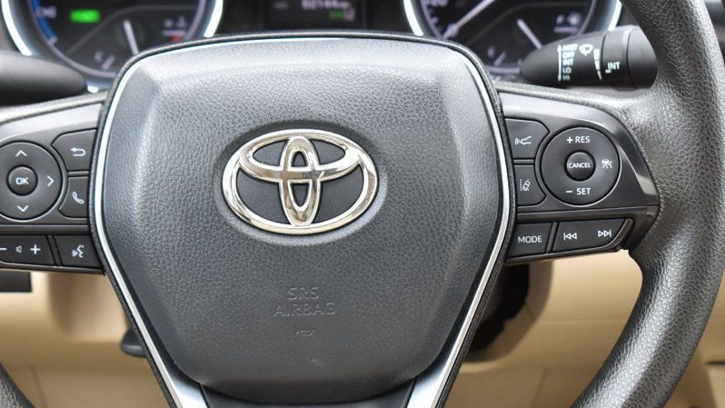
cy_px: 214
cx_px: 343
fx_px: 1743
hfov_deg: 23.5
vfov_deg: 13.3
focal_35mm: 91
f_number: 5.6
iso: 720
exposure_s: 1/125
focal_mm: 45
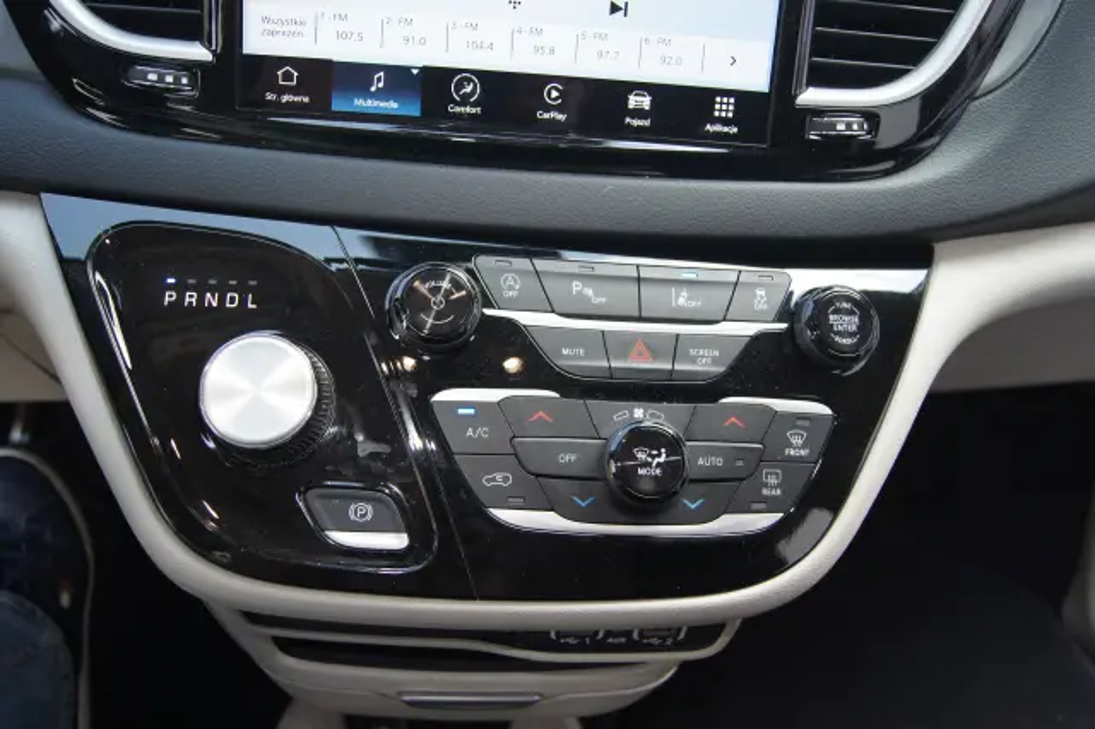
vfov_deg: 39.9
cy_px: 364
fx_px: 1003
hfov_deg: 57.2
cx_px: 548
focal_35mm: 33
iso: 100
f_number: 4
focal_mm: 22
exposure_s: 1/60
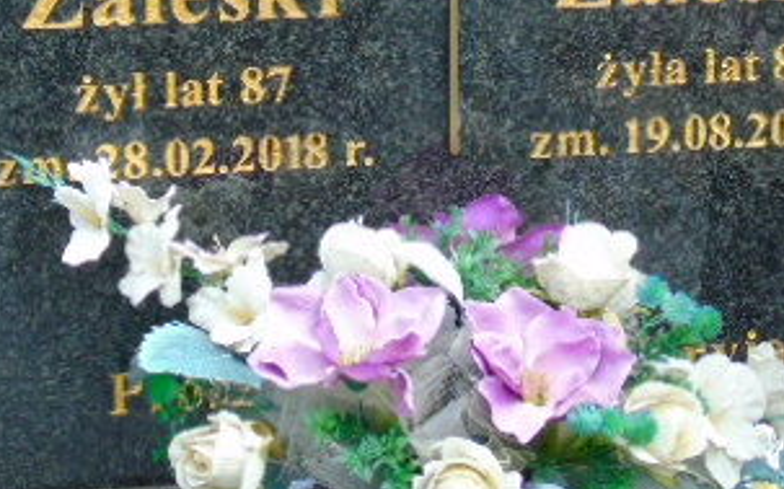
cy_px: 65
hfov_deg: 15.0
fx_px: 2968
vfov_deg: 9.4
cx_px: 484
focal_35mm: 139
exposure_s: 1/200
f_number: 4.5
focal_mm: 11
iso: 80
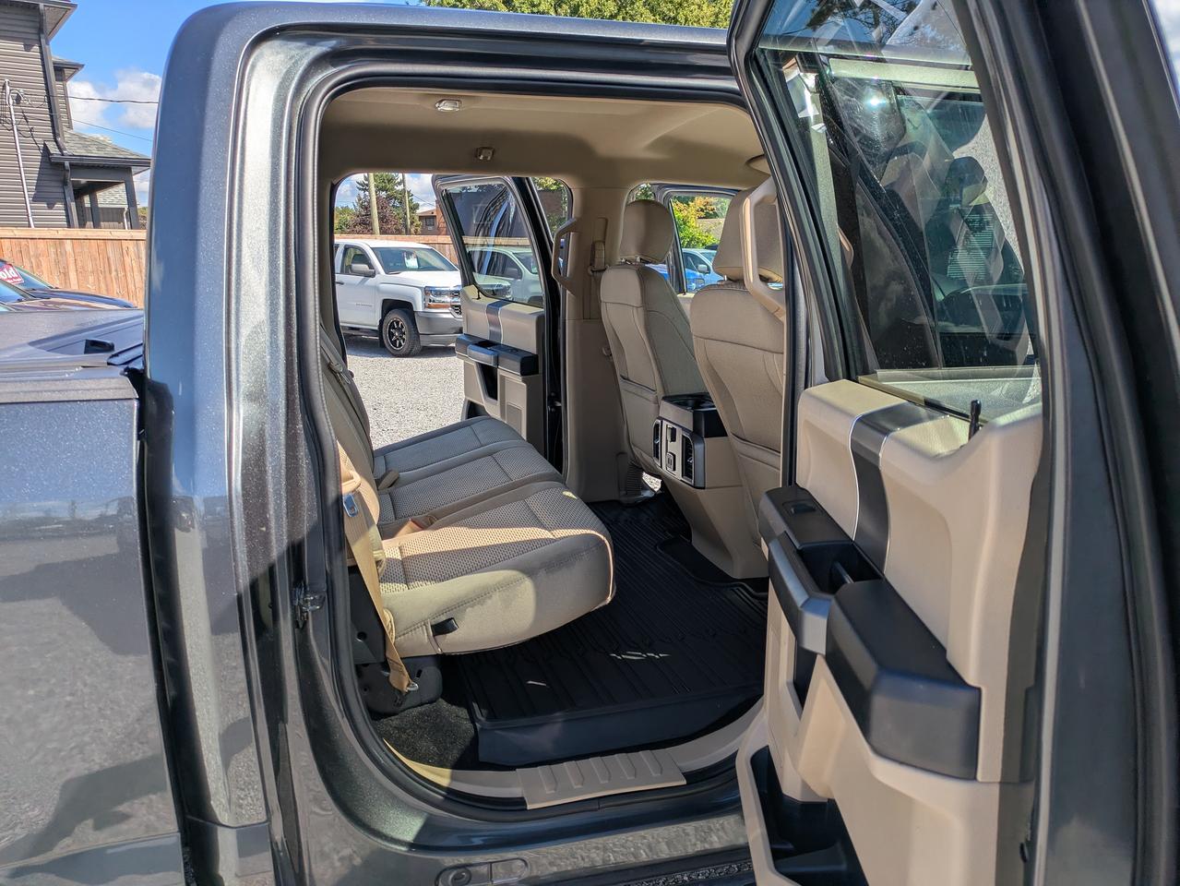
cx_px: 590
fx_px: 852
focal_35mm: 25
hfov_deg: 69.4
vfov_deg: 54.9
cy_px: 443
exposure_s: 1/1393
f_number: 1.89
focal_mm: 5.43
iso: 42
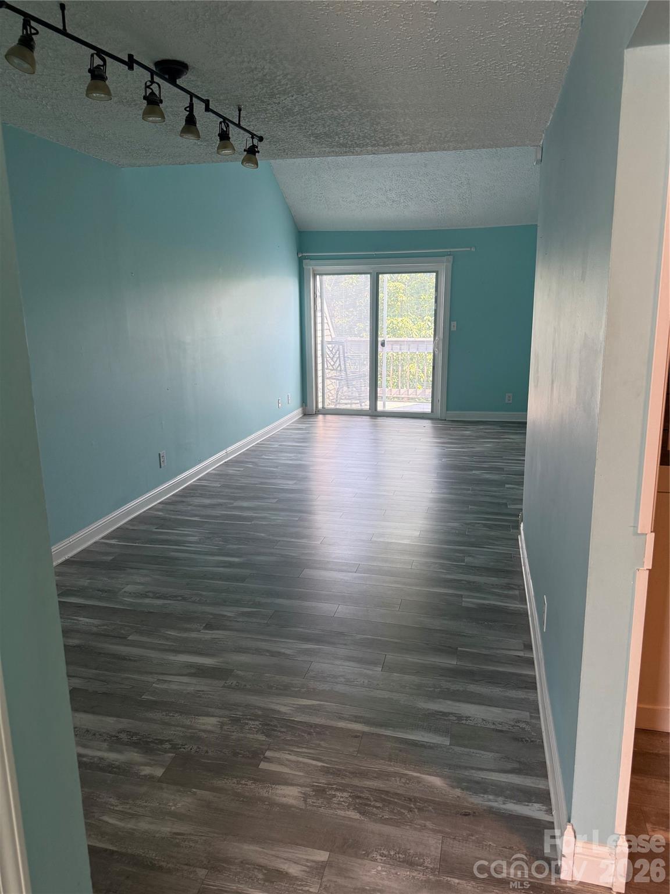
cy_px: 447
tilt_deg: -11.8
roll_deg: -0.3
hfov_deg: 56.8
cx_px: 335
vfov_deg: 71.6
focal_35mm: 24
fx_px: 619
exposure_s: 1/201
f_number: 1.78
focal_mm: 6.76
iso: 200
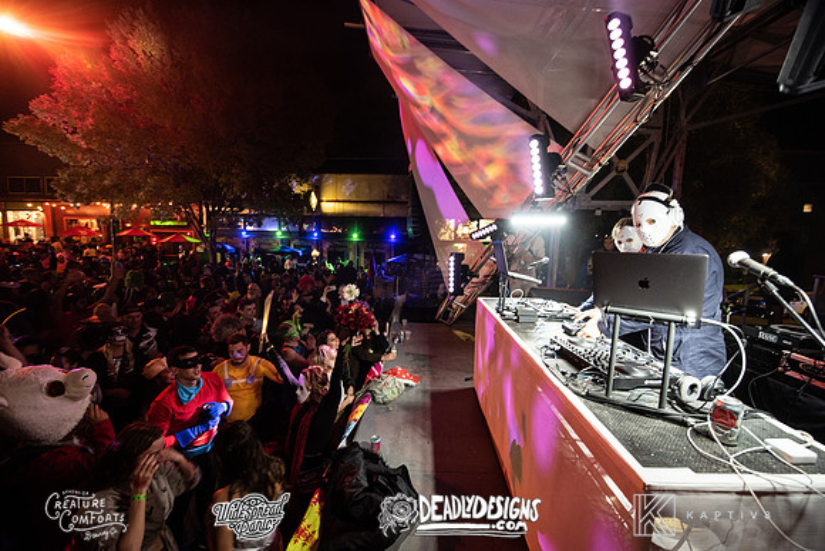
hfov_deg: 104.2
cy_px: 276
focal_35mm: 14
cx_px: 412
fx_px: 321
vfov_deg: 81.2
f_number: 3.5
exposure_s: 1/30
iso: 2000
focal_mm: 14
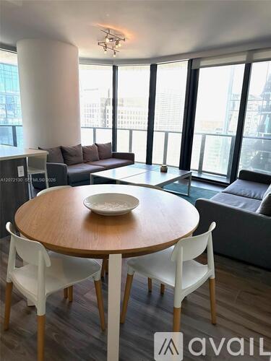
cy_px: 180
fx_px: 251
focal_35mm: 24
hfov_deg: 56.8
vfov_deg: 71.6
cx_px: 136
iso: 80
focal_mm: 6.86
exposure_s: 1/327
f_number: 1.78
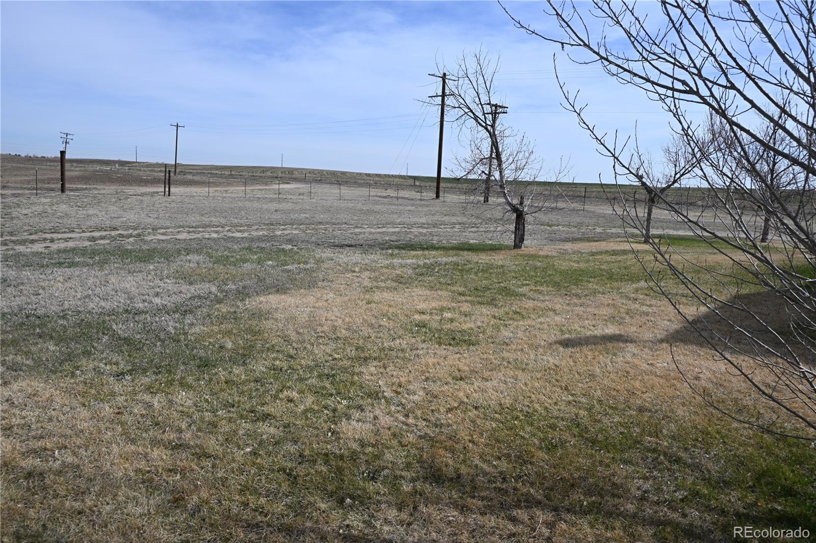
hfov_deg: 63.2
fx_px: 663
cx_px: 408
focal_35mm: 29
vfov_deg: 44.6
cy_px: 272
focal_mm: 19.5
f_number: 8
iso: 100
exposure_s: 1/500
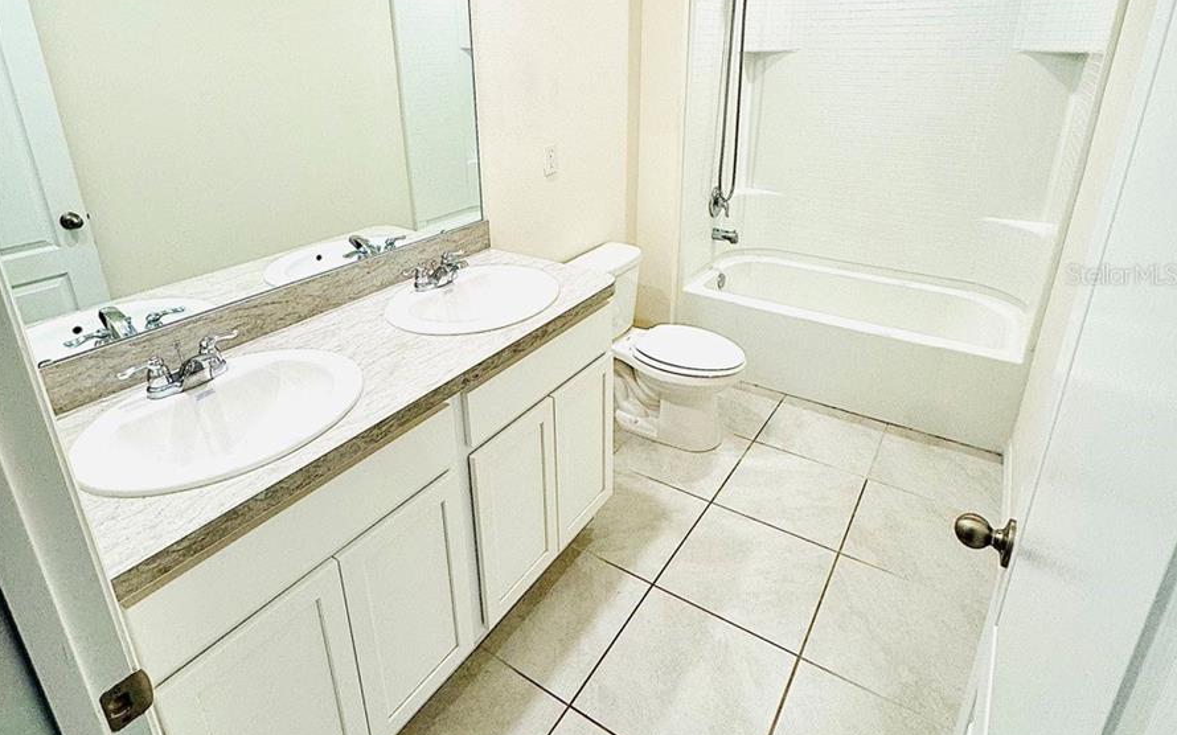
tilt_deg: -20.1
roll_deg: +0.7
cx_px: 588
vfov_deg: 58.8
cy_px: 274
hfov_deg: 85.1
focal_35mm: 20
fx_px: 641
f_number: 2.2
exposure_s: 1/120
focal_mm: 2.22
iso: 160
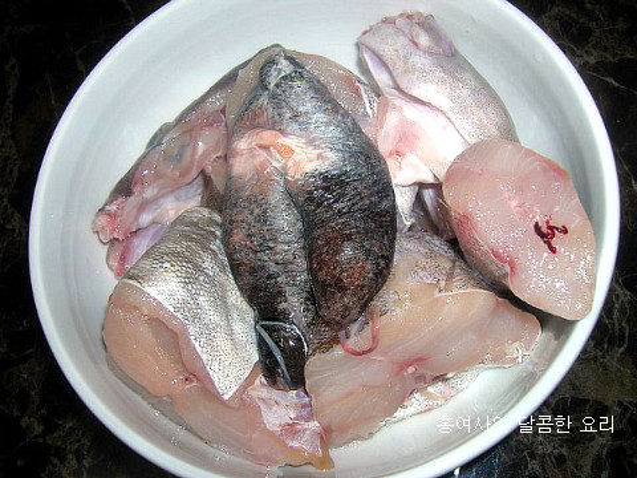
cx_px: 318
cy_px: 239
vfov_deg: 41.8
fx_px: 626
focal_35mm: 34
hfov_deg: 54.0
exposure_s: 1/60.1
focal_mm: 5.7
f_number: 2.9
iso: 50
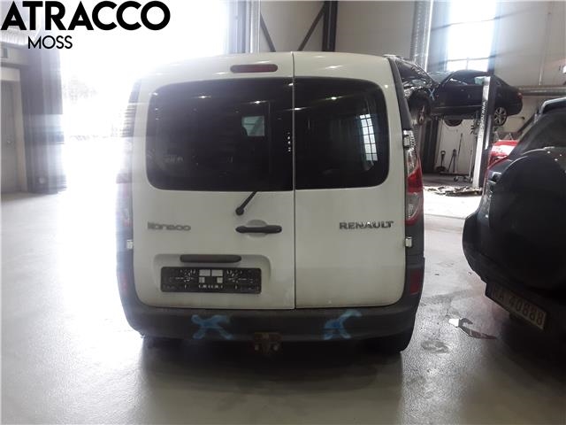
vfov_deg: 49.7
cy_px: 212
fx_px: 458
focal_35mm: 28
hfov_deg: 63.4
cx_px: 283
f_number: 1.9
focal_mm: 2.91
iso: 100
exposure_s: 1/50
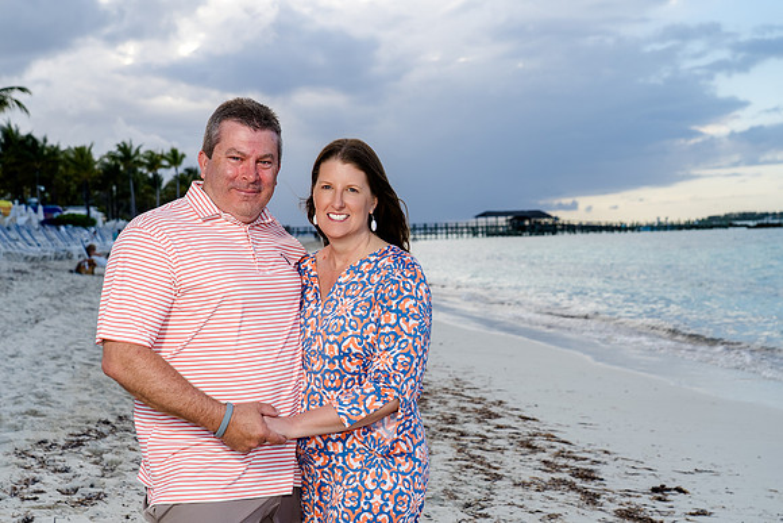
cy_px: 262
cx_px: 392
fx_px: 1001
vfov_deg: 29.3
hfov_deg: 42.7
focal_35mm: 46
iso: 100
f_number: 5.6
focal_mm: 46
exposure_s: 1/250
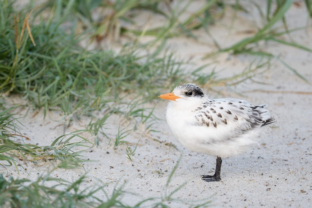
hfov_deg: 3.4
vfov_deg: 2.3
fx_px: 5202
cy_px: 104
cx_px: 156
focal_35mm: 600
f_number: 4.5
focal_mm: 400
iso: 1250
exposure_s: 1/1600
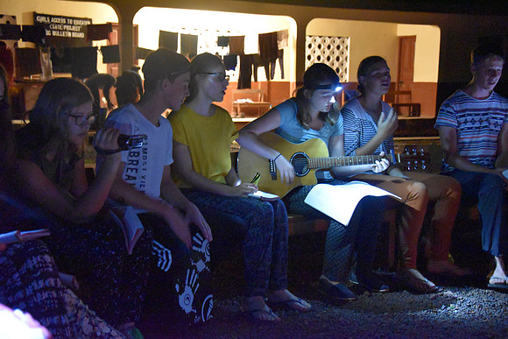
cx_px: 254
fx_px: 741
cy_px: 170
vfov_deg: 25.8
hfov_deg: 37.8
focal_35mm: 52
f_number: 4.5
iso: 12800
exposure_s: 1/15
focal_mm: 35
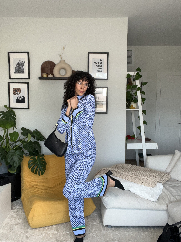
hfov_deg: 45.4
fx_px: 216
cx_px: 88
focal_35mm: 31
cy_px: 119
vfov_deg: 58.3
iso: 100
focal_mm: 2.71
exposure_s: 1/82
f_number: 2.2
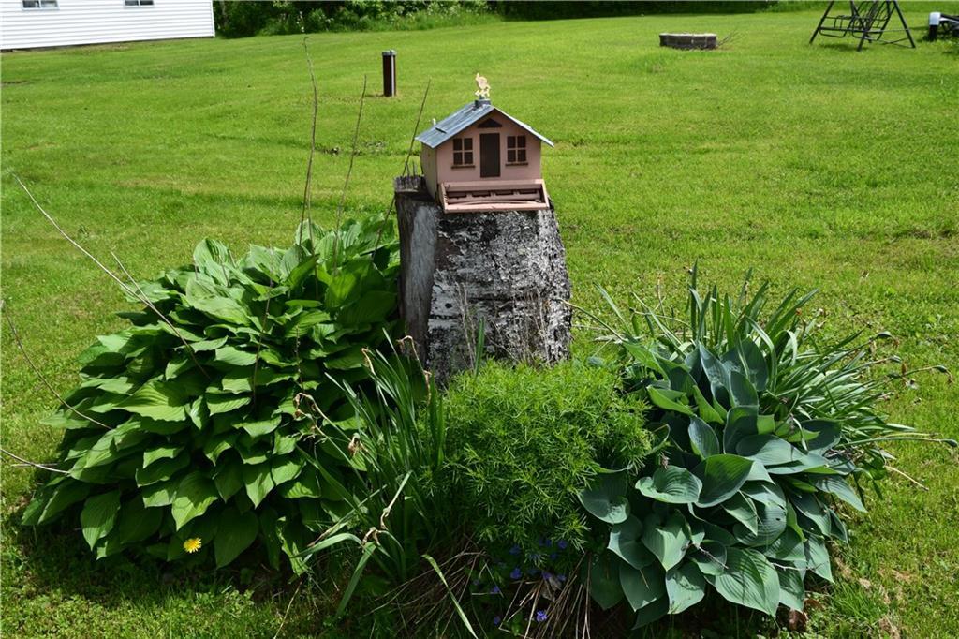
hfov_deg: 55.1
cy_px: 320
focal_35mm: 34
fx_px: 919
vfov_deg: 38.3
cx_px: 480
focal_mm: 23
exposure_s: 1/400
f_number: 11
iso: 400
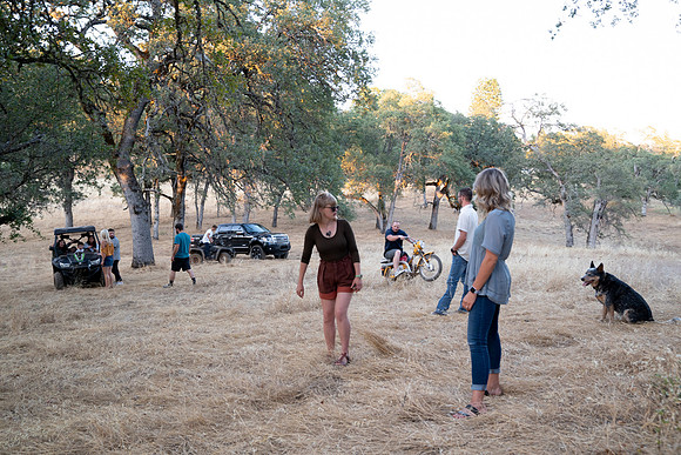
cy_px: 228
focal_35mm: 30
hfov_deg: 61.9
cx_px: 340
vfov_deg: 43.6
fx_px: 568
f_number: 4.5
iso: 640
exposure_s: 1/100
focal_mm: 30
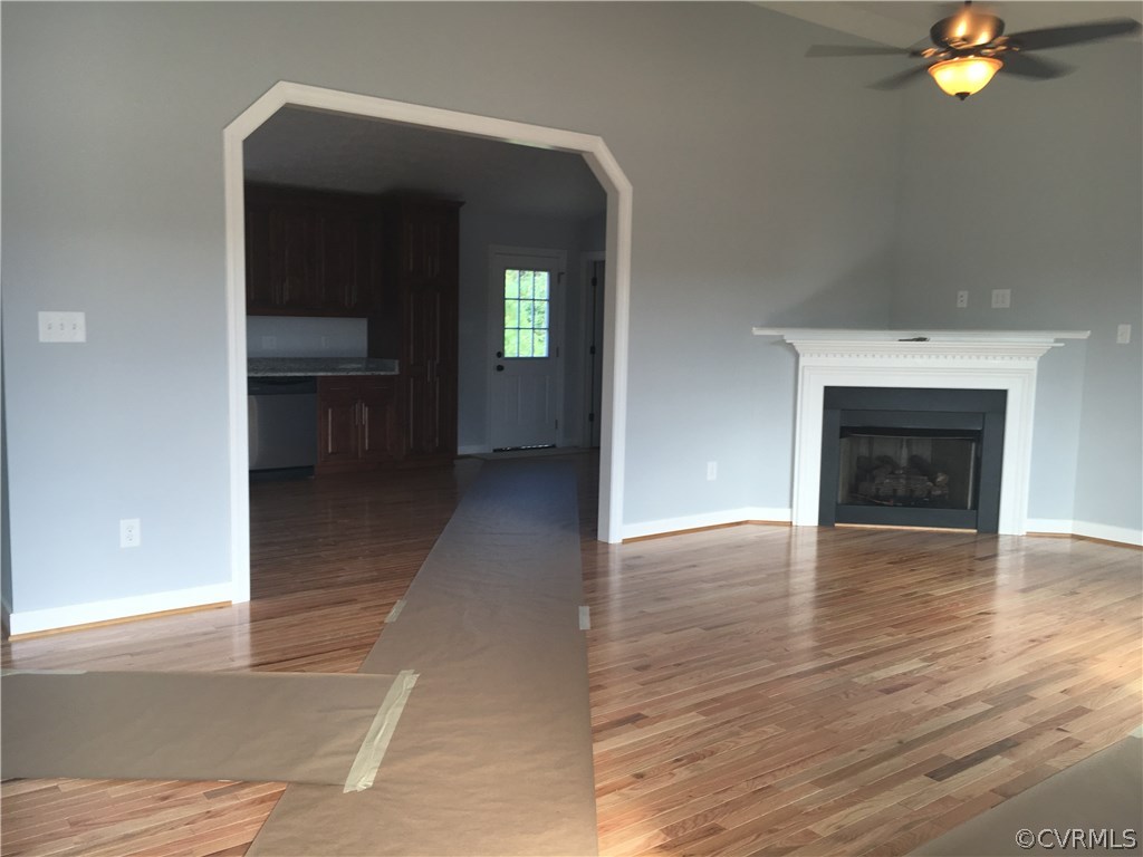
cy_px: 428
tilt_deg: -6.0
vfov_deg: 48.2
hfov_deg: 61.7
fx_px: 958
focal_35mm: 29
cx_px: 572
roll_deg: -1.4
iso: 25
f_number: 2.2
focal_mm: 4.15
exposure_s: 1/60
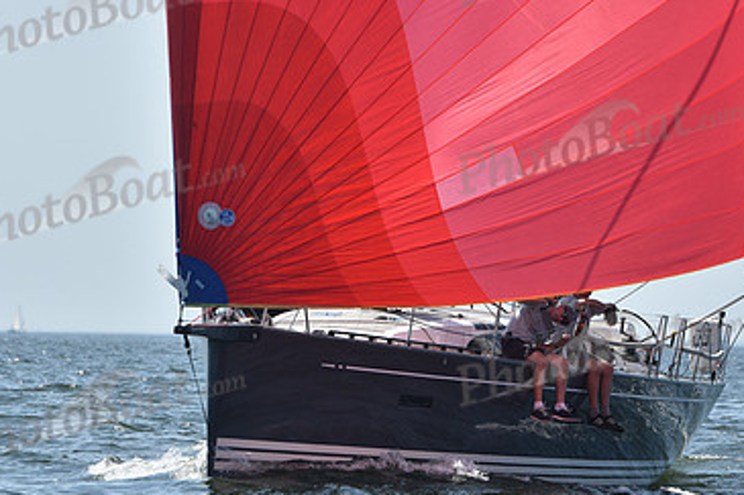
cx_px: 353
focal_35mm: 318
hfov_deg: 6.5
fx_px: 6569
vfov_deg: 4.3
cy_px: 276
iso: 250
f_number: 7.1
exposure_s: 1/1250
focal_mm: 200
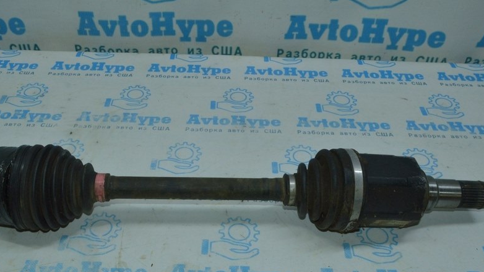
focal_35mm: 37
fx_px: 475
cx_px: 210
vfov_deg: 31.9
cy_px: 161
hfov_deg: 53.8
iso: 720
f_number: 16
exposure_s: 1/40
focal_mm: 18
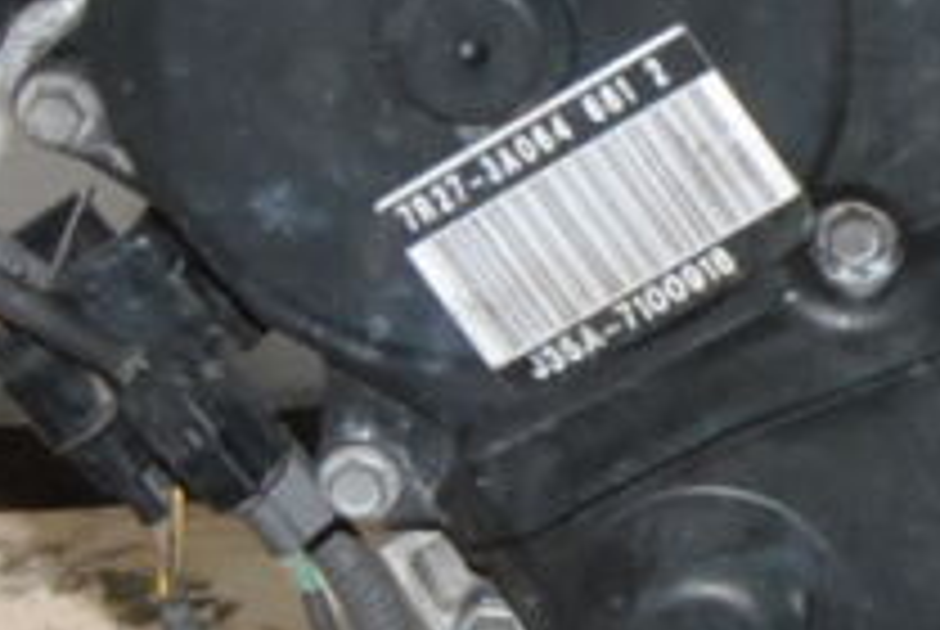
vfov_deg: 6.0
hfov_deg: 8.8
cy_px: 133
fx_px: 6014
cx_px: 1340
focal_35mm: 230
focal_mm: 20
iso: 800
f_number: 14
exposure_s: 1/160
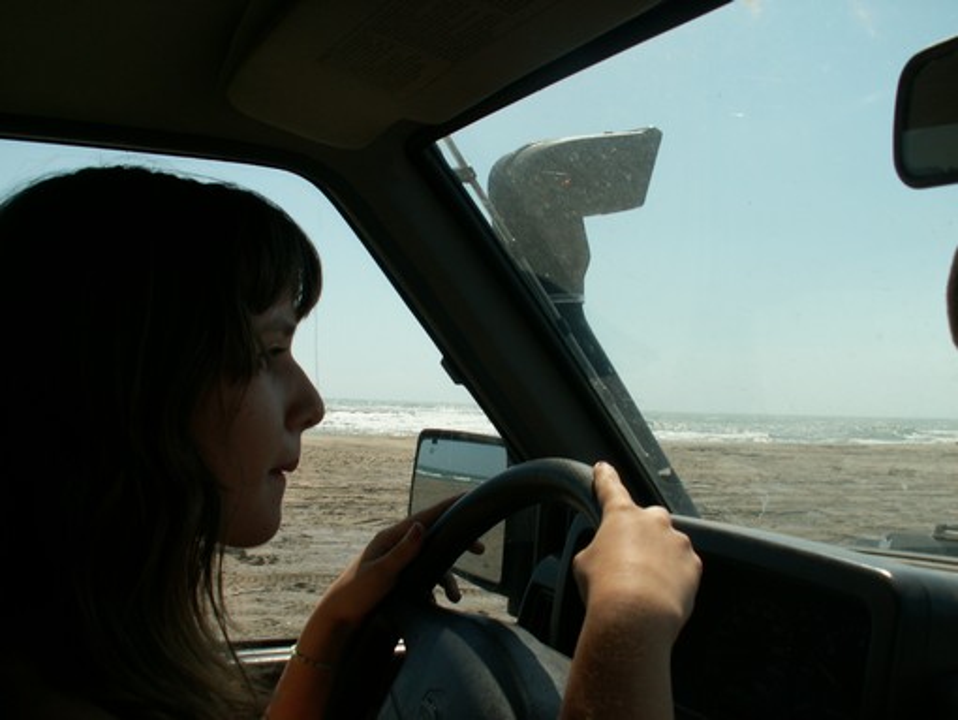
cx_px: 479
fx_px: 969
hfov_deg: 52.6
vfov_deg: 40.7
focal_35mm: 35
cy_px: 360
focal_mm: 5.86
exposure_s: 1/500
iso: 50
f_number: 4
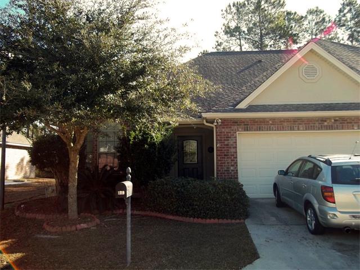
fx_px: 333
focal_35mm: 32
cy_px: 135
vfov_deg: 44.2
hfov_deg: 56.8
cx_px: 180
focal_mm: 5.7
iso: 80
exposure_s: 1/400
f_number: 2.9
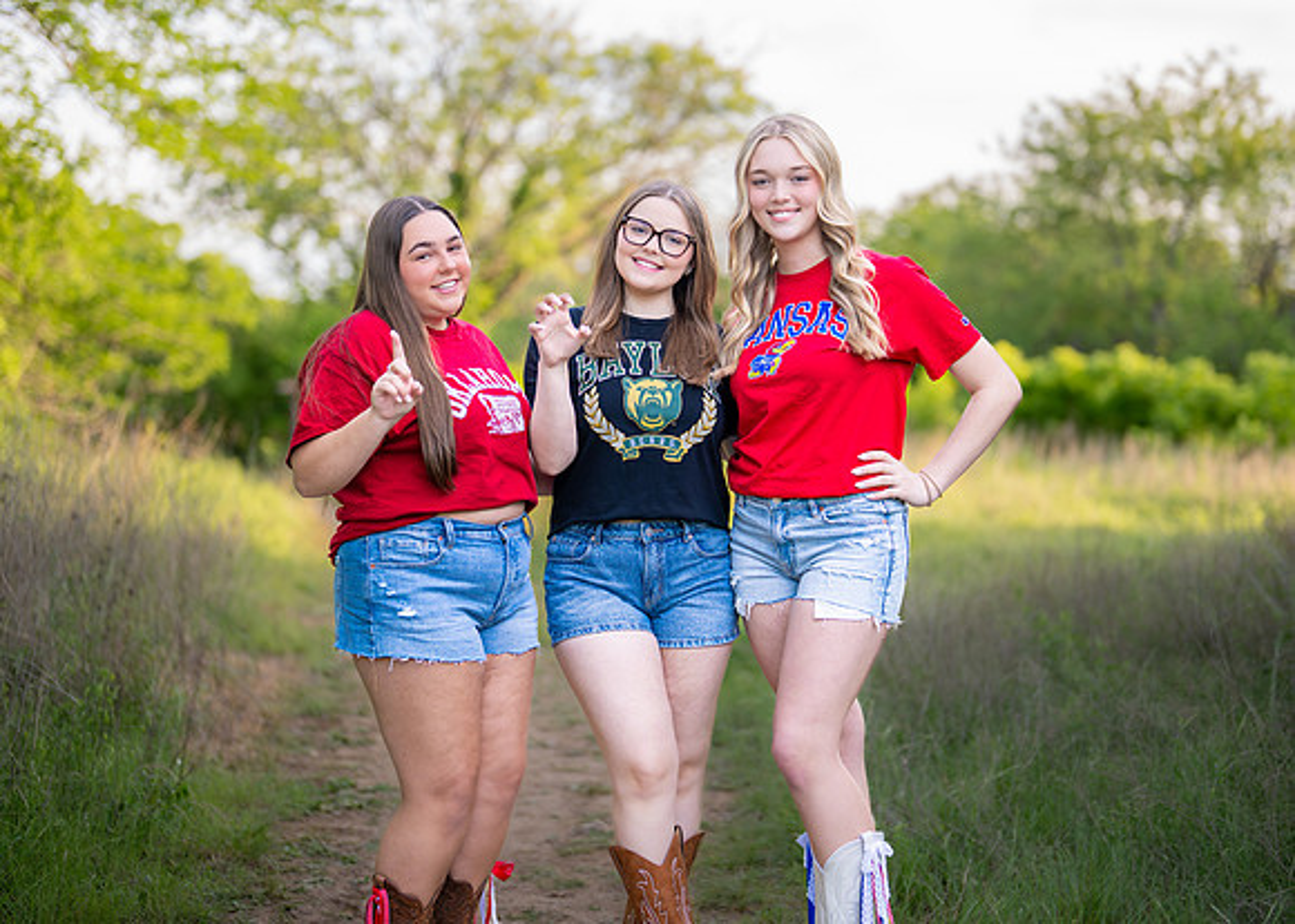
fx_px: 2237
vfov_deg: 23.3
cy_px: 401
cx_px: 676
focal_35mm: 61
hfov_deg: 32.3
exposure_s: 1/1250
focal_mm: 50
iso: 250
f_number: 1.2
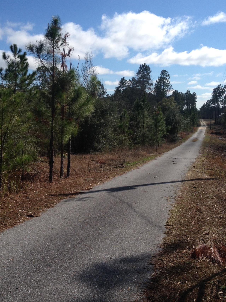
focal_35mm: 41
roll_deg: -0.6
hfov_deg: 35.1
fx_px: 357
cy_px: 141
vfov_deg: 45.7
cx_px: 96
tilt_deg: -4.3
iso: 50
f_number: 2.4
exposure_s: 1/2632
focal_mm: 4.28
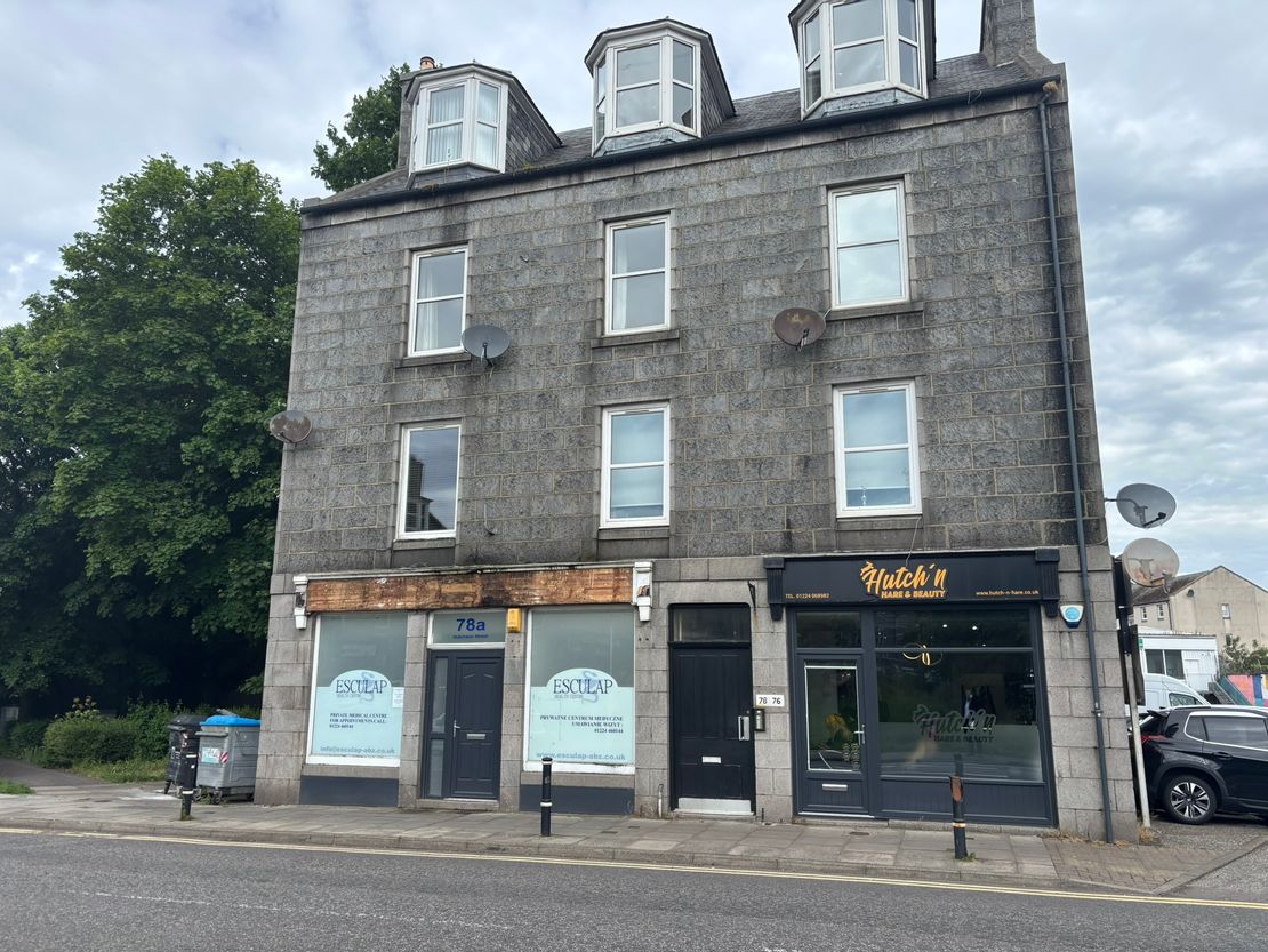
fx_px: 953
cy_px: 476
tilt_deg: +12.3
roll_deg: -1.4
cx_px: 634
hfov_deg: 67.3
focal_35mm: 26
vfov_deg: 53.1
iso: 50
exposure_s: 1/1543
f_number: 1.6
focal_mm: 5.96
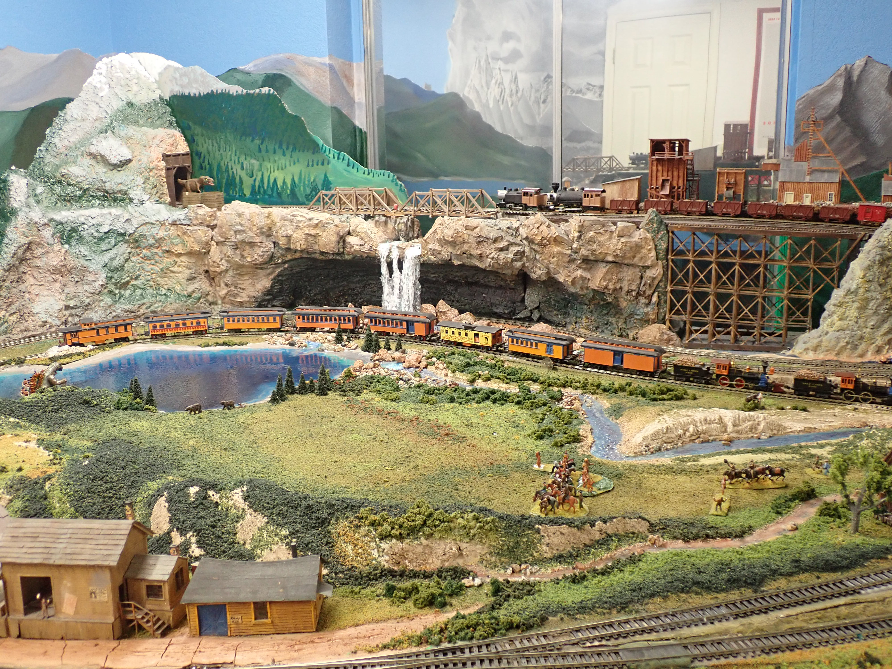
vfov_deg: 37.7
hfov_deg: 49.0
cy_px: 334
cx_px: 446
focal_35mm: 38
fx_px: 979
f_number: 2.7
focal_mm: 6.83
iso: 320
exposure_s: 1/40
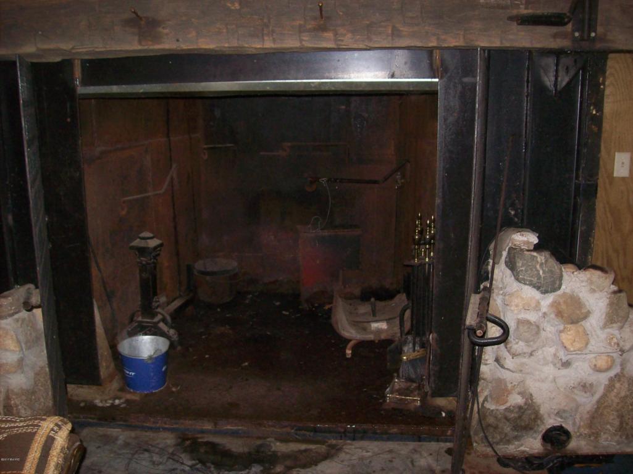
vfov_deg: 39.6
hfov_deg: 51.4
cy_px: 237
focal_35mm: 36
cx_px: 316
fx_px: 658
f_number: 2.7
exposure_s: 1/64
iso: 200
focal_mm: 6
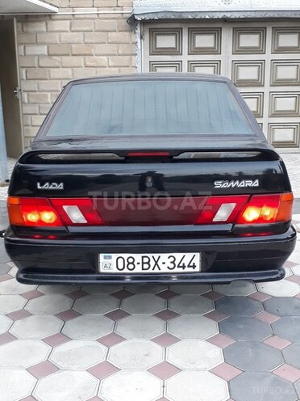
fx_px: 312
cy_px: 200
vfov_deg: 65.3
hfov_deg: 51.4
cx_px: 150
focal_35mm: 27
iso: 160
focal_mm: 3.6
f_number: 1.9
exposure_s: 1/33
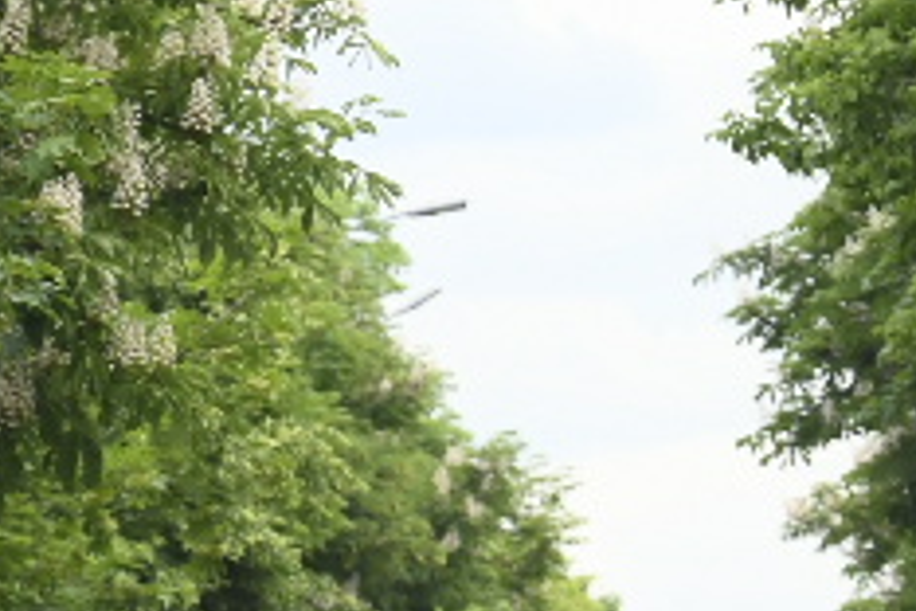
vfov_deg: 1.6
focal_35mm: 844
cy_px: 1042
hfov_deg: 2.4
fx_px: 21473
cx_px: -325
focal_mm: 122
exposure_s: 1/1250
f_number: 5.6
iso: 640
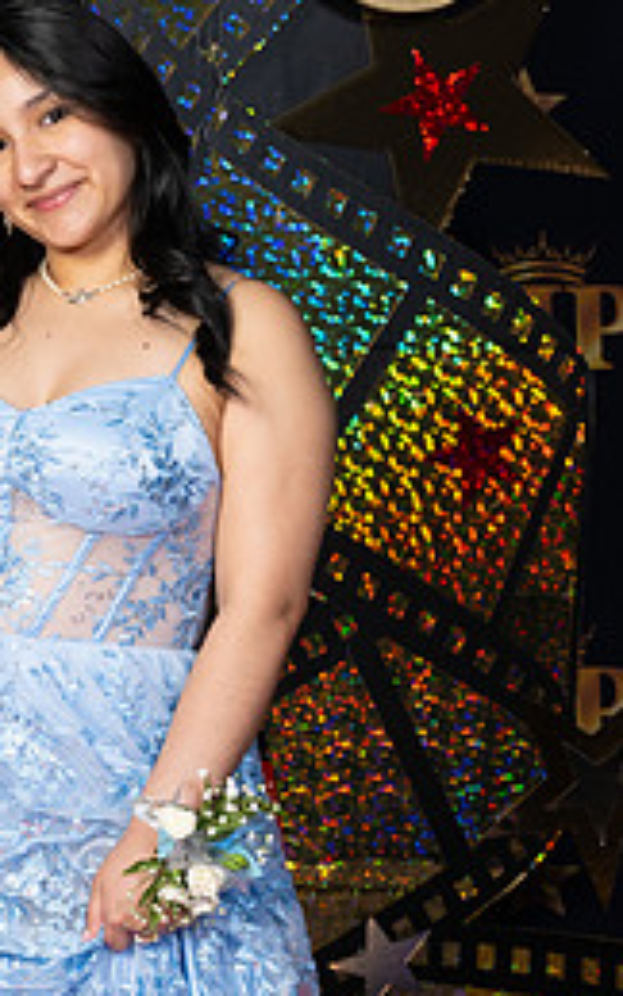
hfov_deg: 8.7
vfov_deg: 14.4
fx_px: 3937
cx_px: -485
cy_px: 298
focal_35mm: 145
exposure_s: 1/100
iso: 320
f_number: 8
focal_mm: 54
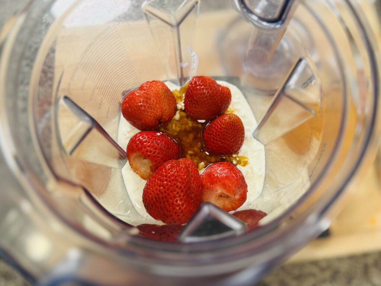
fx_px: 264
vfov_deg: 56.8
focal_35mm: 24
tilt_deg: -73.9
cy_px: 143
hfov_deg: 71.6
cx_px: 190
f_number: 1.78
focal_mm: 6.76
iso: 200
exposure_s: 1/120
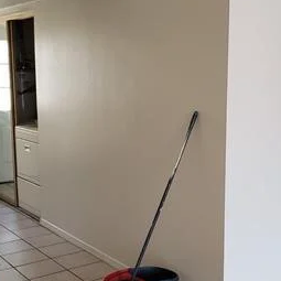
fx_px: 496
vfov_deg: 31.6
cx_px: 199
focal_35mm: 54
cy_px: 162
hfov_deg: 31.2
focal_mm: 4.3
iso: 320
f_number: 2.4
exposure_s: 1/120
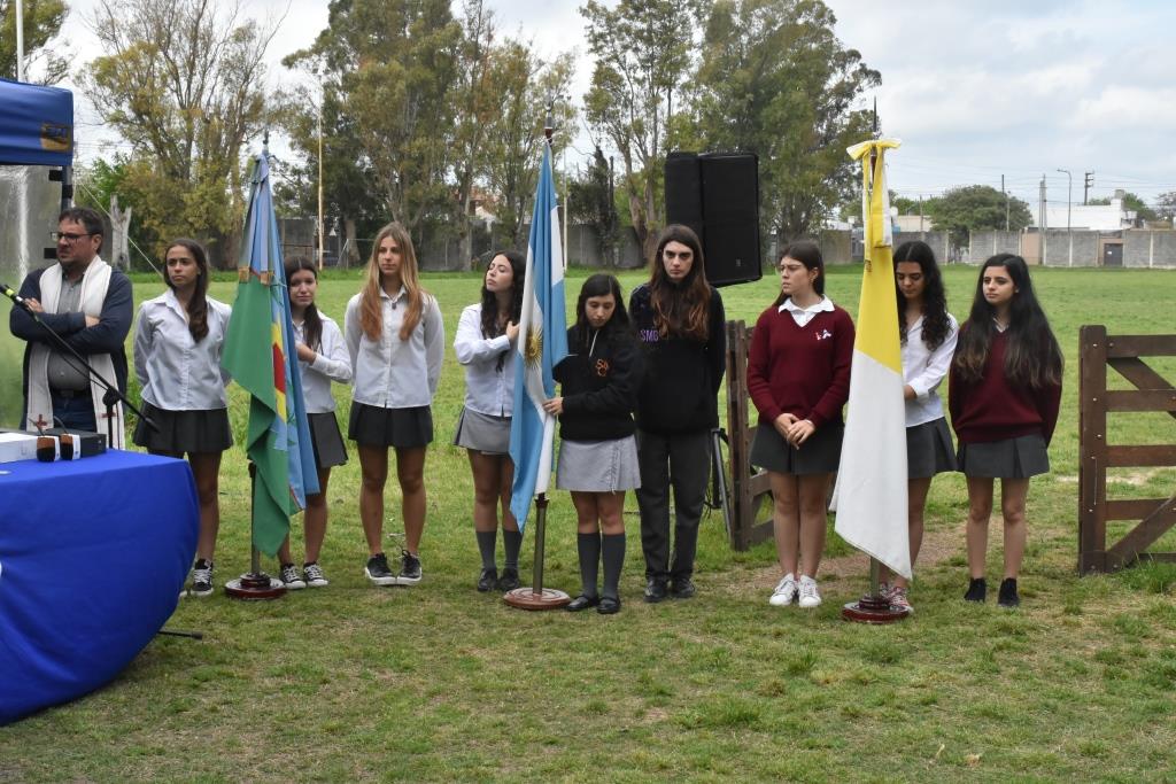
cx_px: 588
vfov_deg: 25.8
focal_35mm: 52
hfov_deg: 37.8
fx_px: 1715
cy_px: 392
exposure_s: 1/800
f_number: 14
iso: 1600
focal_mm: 35
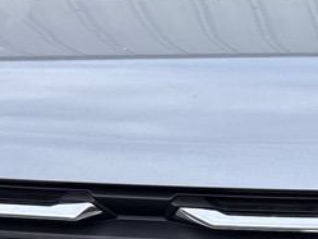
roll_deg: +1.3
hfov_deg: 12.5
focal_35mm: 154
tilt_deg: -12.7
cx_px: 402
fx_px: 1415
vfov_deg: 9.4
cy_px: 350
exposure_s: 1/1122
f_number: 1.78
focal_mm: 6.76
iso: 80
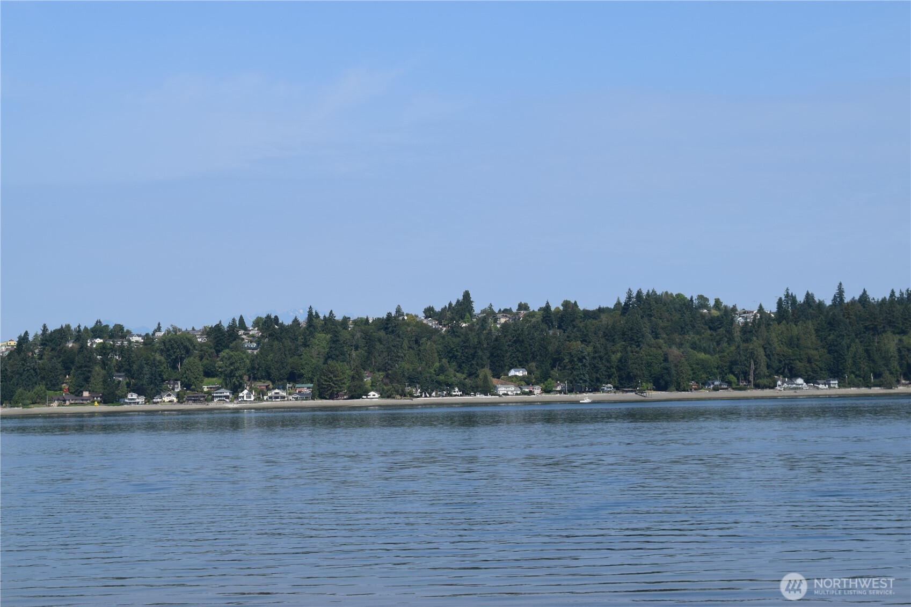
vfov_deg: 18.2
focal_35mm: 75
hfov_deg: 27.0
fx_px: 1898
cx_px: 456
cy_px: 304
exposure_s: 1/500
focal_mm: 50
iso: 200
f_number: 11
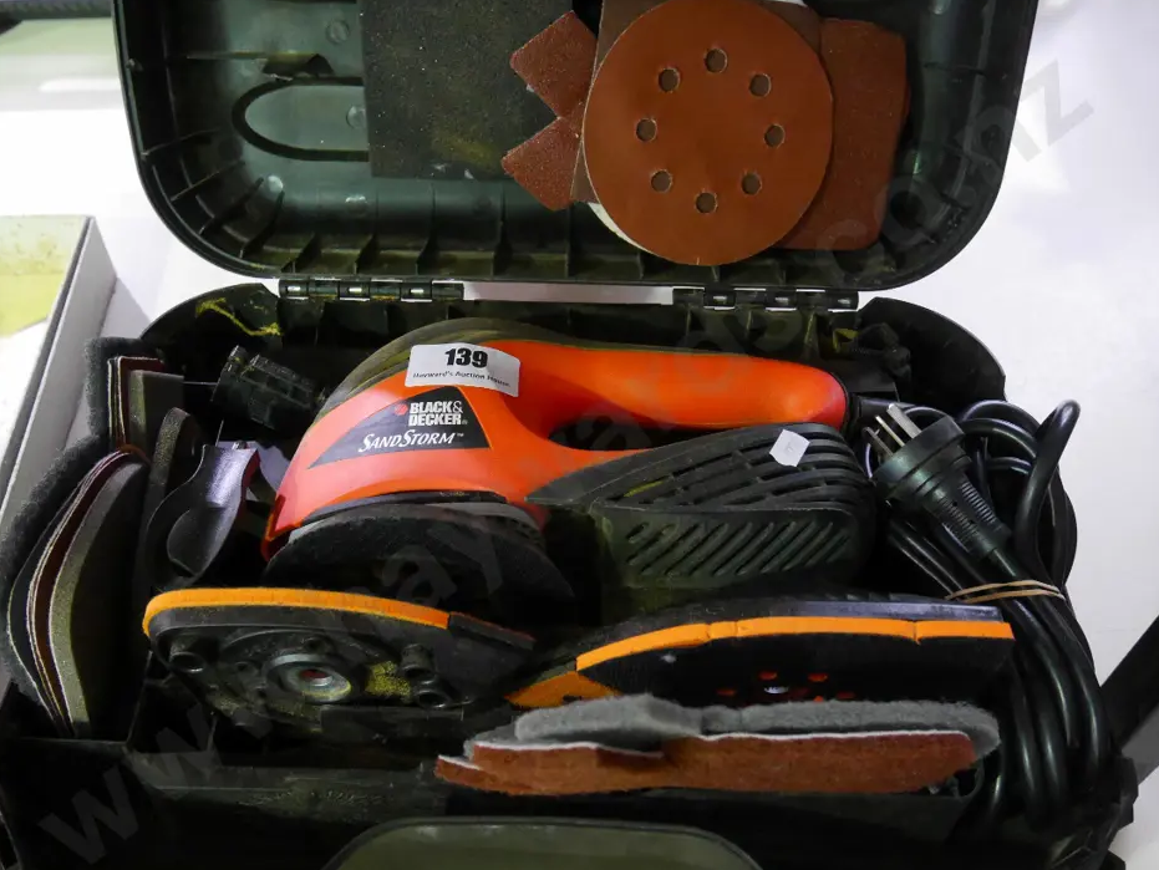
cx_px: 564
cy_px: 467
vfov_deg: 42.9
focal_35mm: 33
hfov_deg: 55.3
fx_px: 1105
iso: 3200
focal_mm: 15
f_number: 4
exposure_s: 1/15
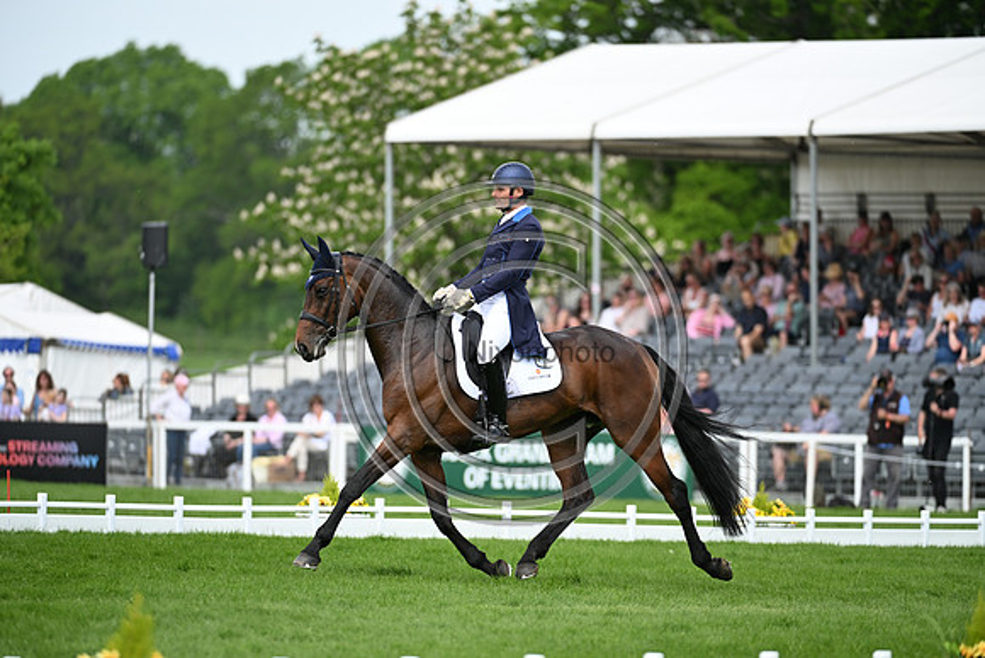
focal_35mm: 310
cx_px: 492
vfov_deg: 4.4
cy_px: 329
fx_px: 8484
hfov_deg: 6.6
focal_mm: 310
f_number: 4.5
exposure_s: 1/1250
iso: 400
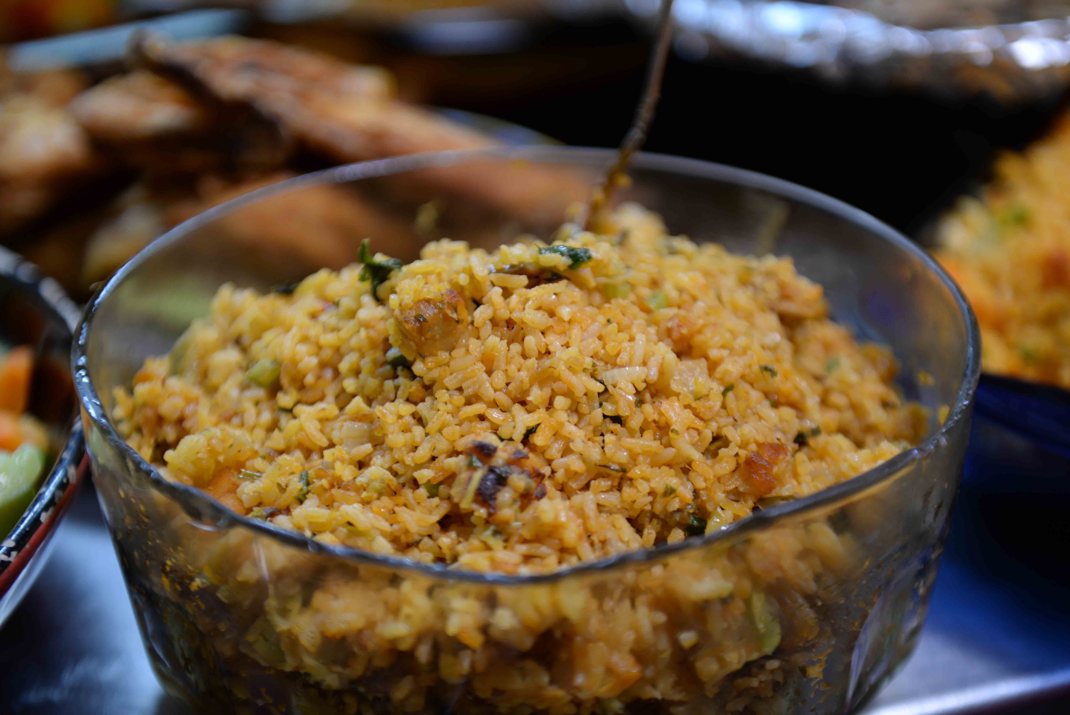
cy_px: 358
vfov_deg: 19.5
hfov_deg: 28.8
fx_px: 2081
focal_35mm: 70
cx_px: 535
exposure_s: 1/60
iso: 400
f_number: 4
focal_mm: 70
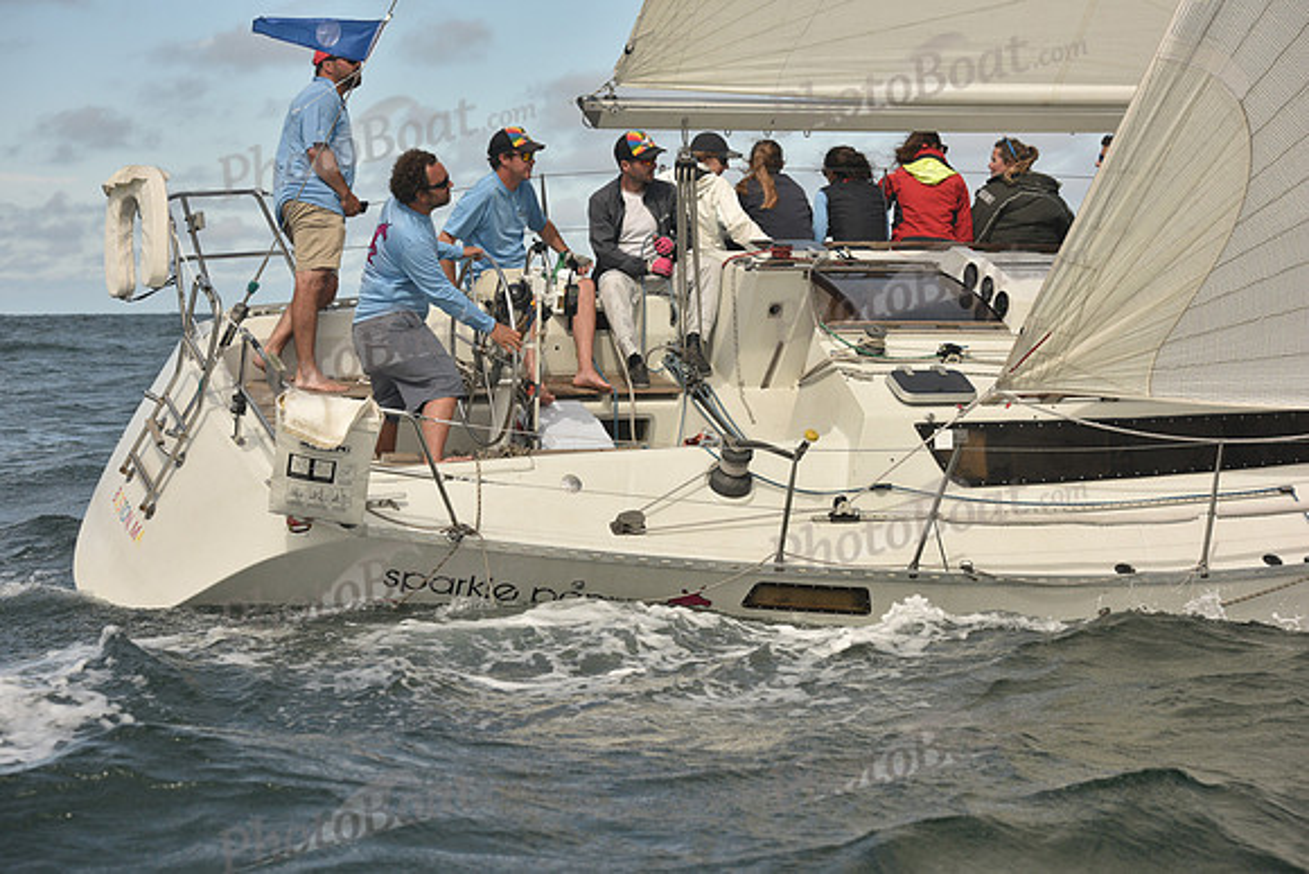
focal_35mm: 86
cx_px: 654
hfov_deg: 23.6
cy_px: 437
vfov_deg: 15.9
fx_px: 3128
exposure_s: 1/1000
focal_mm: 86
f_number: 6.3
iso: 320
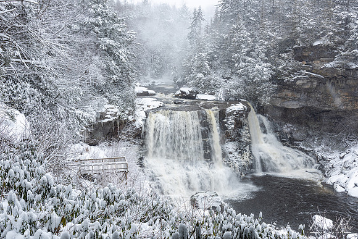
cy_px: 120
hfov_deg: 50.7
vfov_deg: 35.1
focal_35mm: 38
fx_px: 378
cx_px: 179
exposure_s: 1/40
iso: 64
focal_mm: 38
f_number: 13
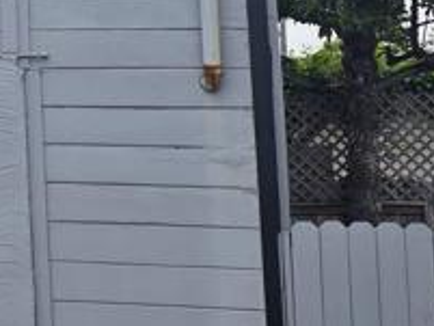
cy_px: -9
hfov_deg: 14.9
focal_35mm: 117
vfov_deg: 12.5
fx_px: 1468
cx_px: -315
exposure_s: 1/338
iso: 12
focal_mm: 6.3
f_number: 1.7
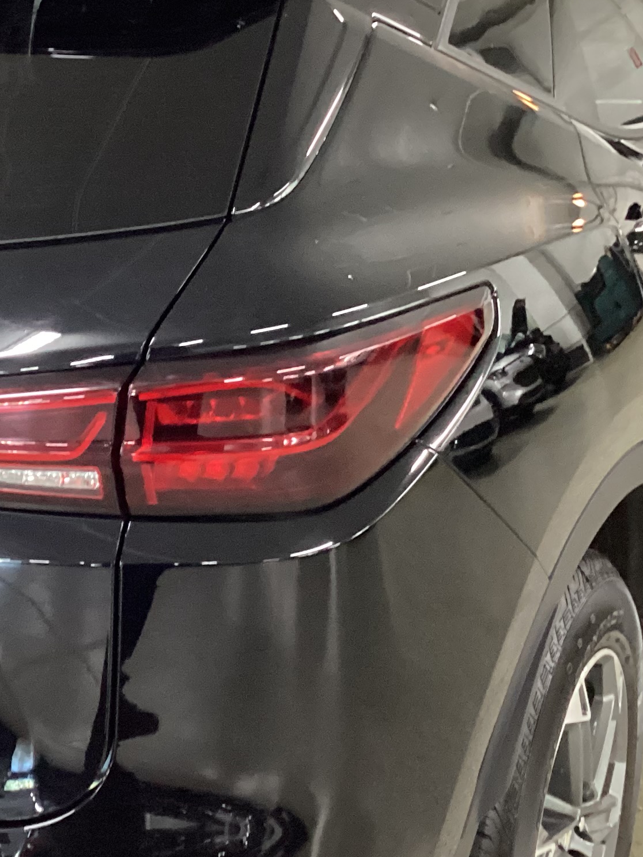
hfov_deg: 20.9
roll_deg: +2.0
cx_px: 9
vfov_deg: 28.6
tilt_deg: -18.6
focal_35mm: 68
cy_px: 442
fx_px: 1684
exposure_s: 1/25
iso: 400
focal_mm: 3.3
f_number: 2.4
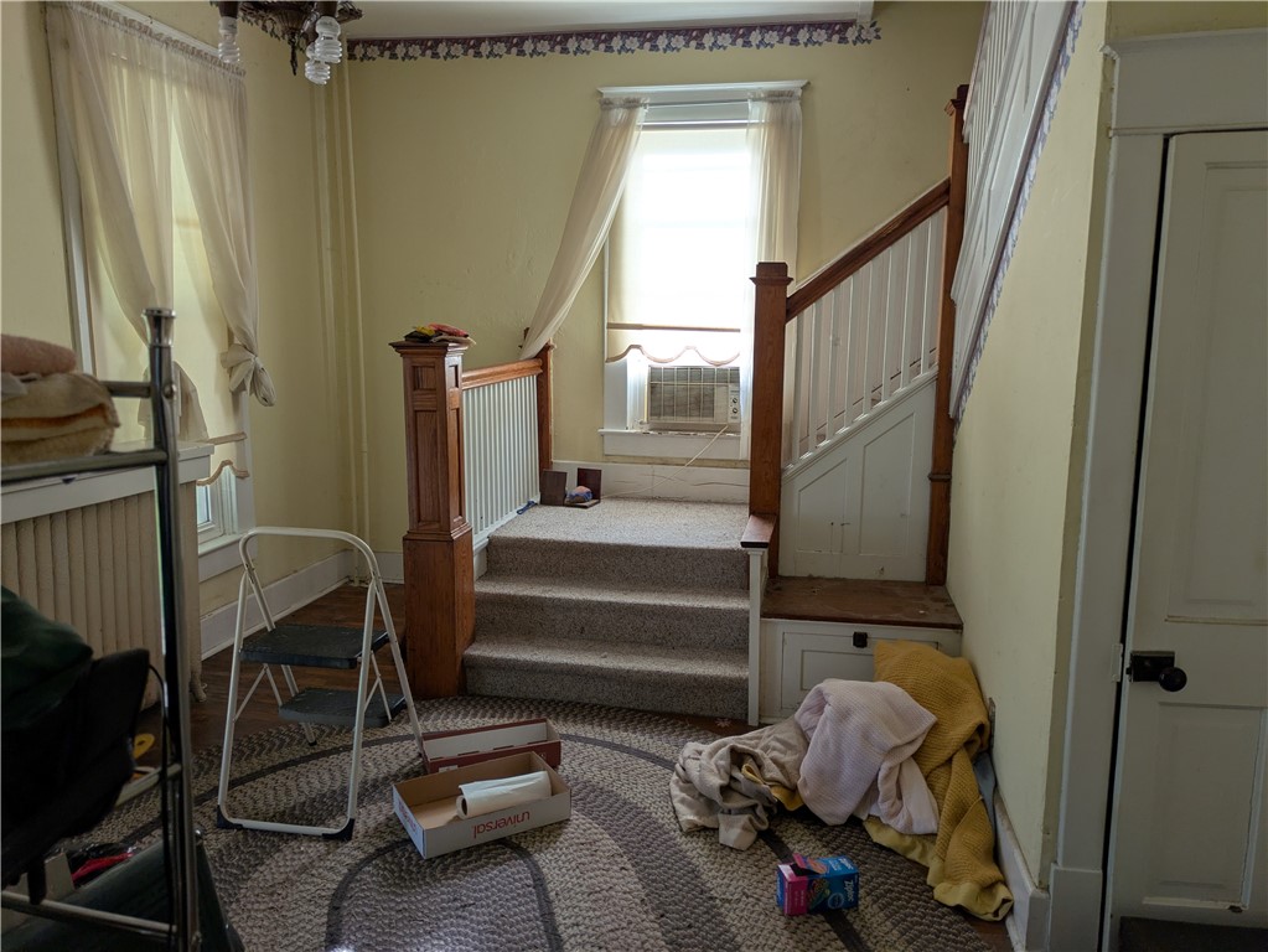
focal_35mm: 25
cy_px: 476
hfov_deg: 69.4
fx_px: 916
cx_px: 634
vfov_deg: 54.9
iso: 95
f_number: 1.89
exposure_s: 1/120
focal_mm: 5.43
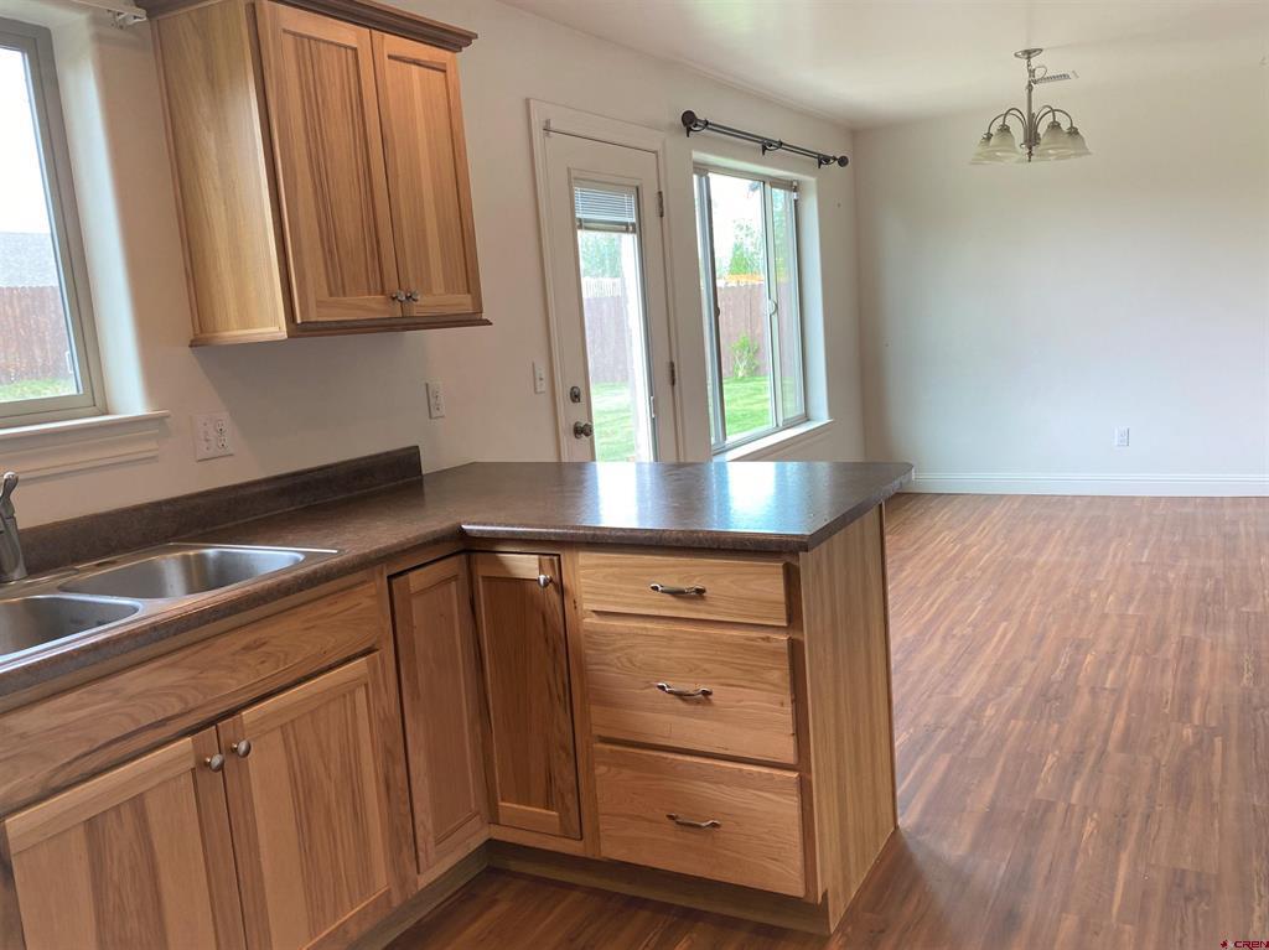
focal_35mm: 26
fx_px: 953
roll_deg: -1.3
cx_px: 634
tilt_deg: -7.8
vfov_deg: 53.0
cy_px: 475
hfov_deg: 67.3
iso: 80
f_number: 1.8
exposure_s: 1/120
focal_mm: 4.25
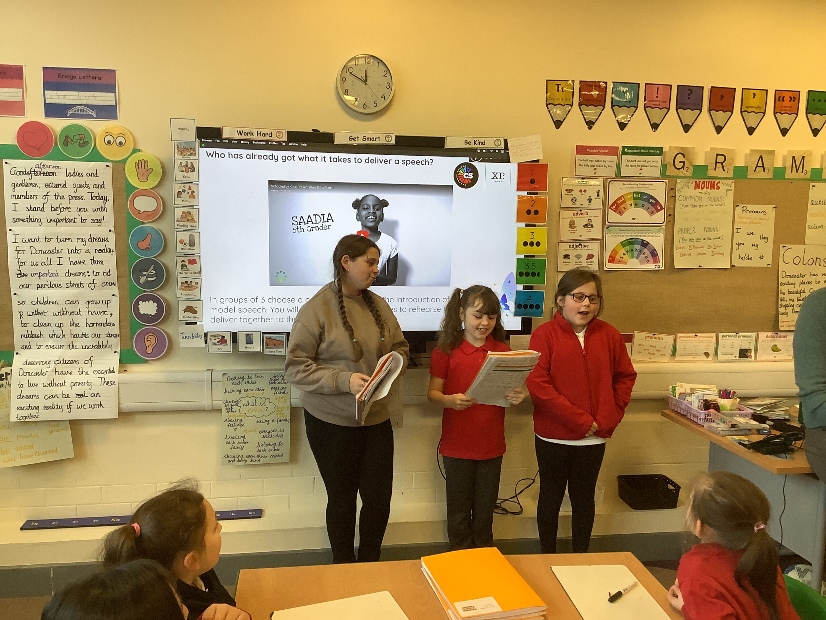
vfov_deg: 45.4
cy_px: 310
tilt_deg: -9.1
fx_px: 740
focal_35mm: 31
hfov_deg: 58.4
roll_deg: -1.2
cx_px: 413
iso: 100
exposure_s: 1/50
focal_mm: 3.3
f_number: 2.4
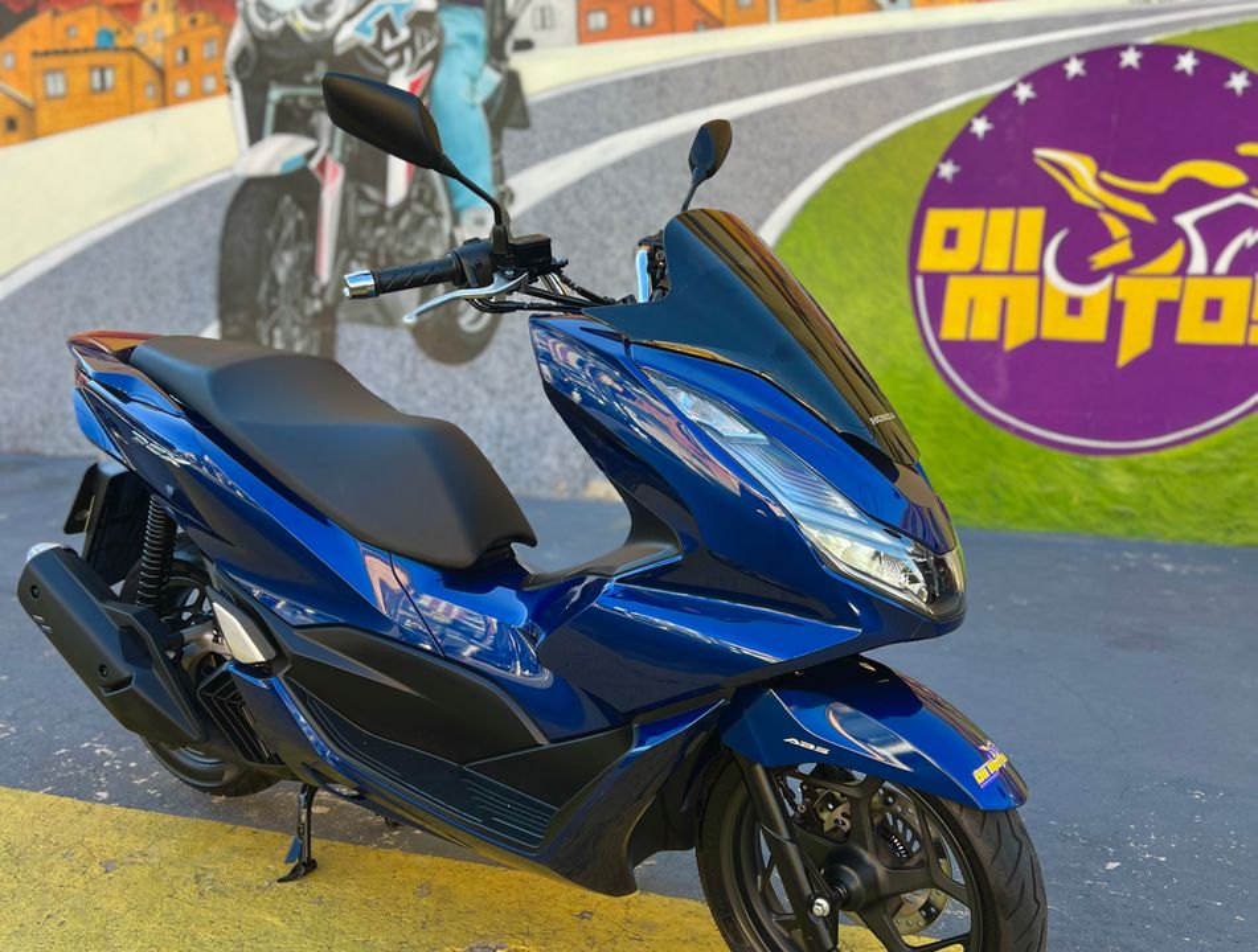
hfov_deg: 67.1
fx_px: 948
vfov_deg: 53.3
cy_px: 476
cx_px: 629
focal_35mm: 26
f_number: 1.5
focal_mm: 5.7
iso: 50
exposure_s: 1/208
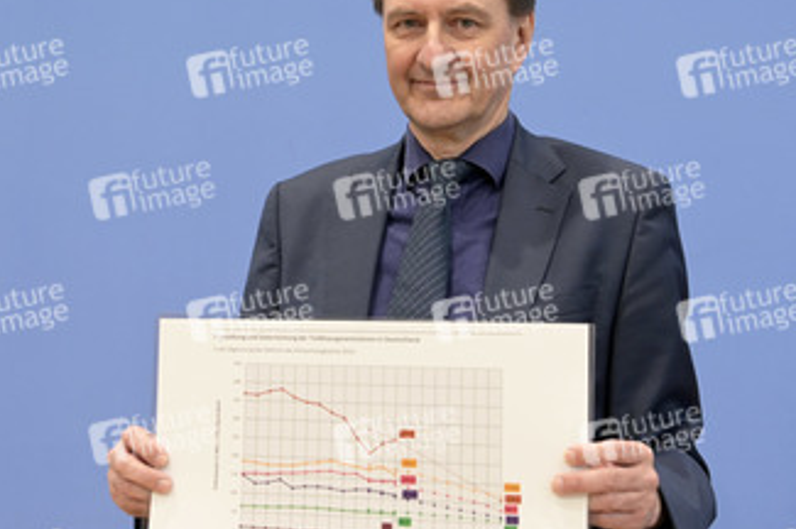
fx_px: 1347
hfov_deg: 32.9
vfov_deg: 22.2
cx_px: 430
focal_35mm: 61
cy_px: 252
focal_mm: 44
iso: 4000
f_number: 5
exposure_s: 1/400
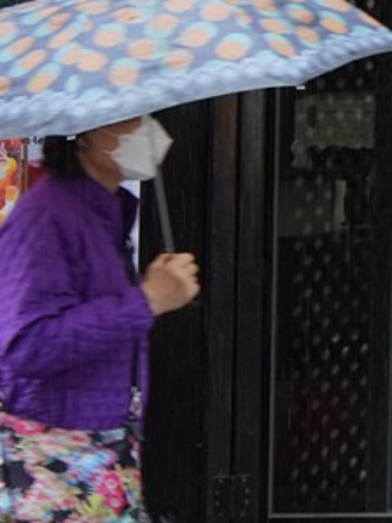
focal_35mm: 225
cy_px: -310
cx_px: 1573
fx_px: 3400
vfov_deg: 8.6
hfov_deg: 5.7
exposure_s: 1/100
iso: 800
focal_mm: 35
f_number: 6.3
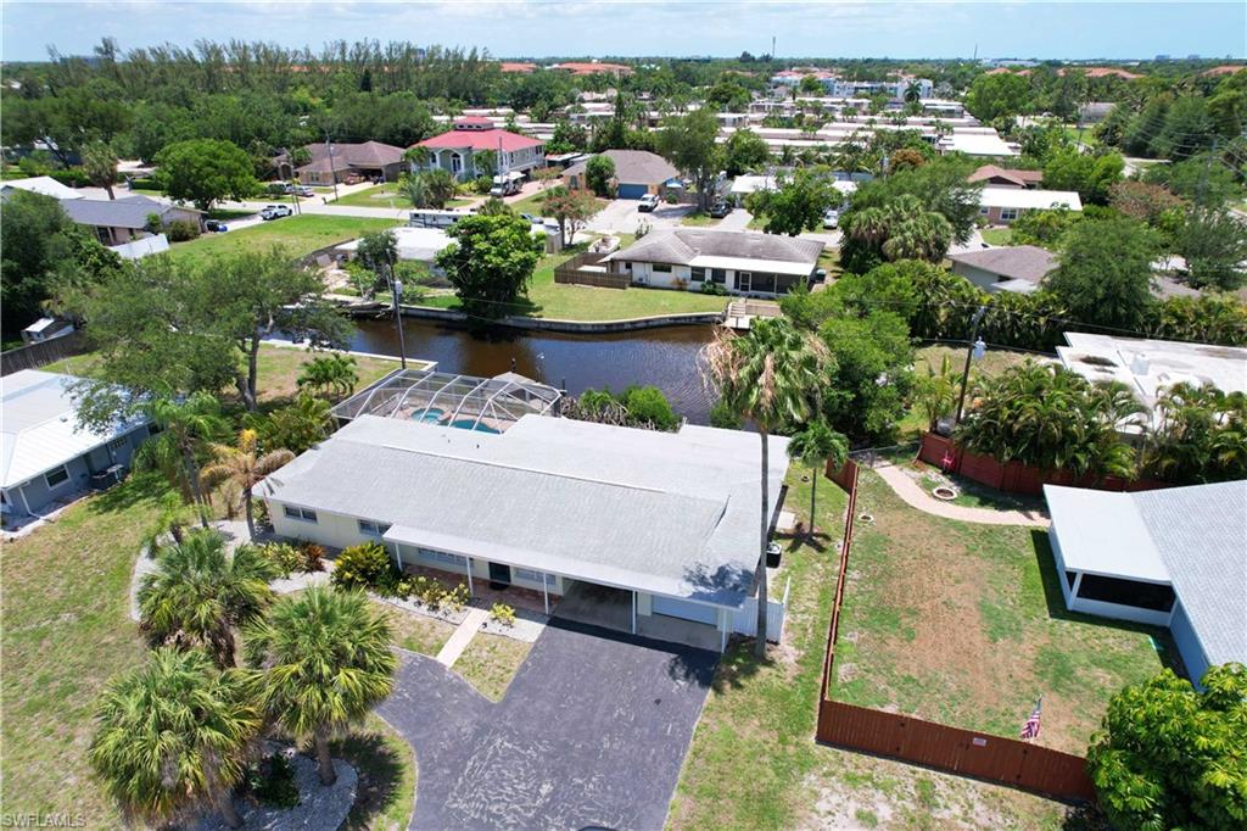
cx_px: 624
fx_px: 762
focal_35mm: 22
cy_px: 416
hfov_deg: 78.6
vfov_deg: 57.2
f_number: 2.8
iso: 140
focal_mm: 8.38
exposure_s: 1/2000
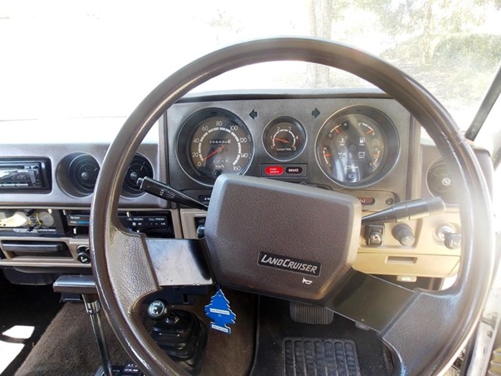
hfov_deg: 73.9
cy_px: 188
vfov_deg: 58.9
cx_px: 250
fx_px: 333
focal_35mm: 23
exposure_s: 1/30
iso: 100
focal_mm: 4
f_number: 3.1
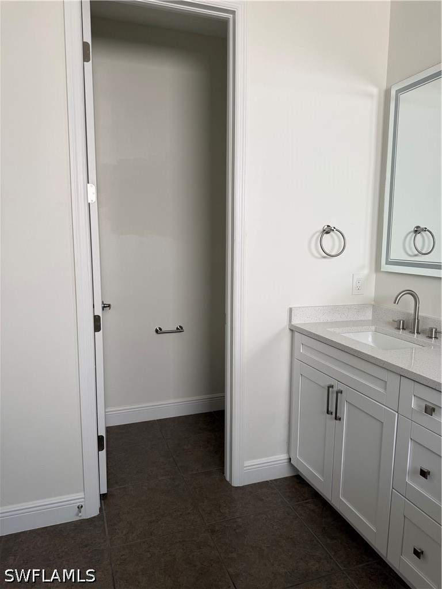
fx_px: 409
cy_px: 294
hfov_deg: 56.8
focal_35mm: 24
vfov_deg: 71.6
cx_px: 221
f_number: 1.78
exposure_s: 1/121
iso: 80
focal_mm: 6.76
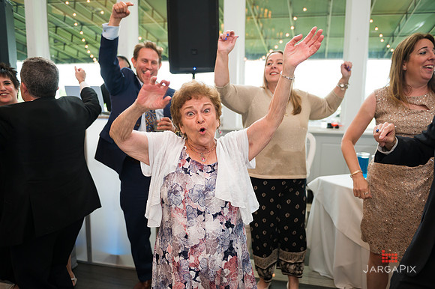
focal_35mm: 31
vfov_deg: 42.3
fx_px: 374
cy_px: 144
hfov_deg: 60.3
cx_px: 218
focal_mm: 31
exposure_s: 1/200
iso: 400
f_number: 3.2
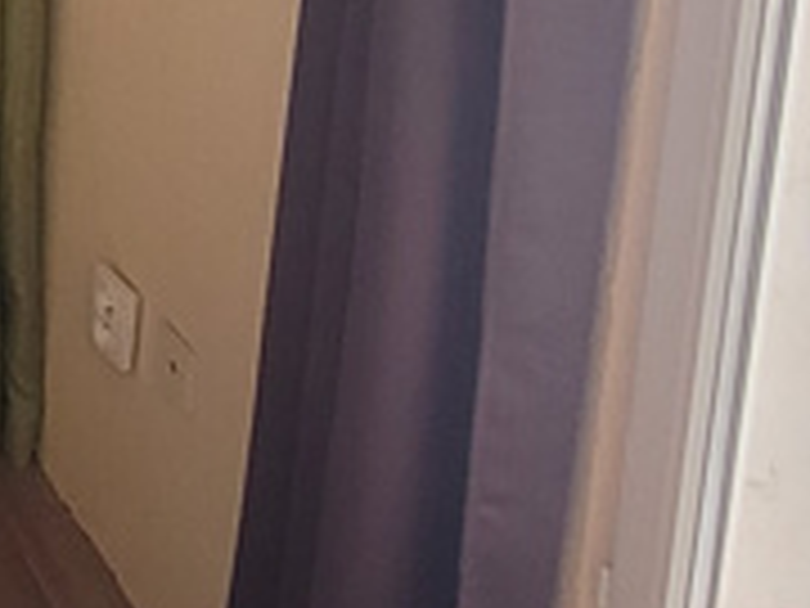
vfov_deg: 16.1
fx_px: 1895
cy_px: -396
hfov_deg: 20.6
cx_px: -410
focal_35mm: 81
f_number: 2.2
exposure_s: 1/50
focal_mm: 1.74
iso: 125
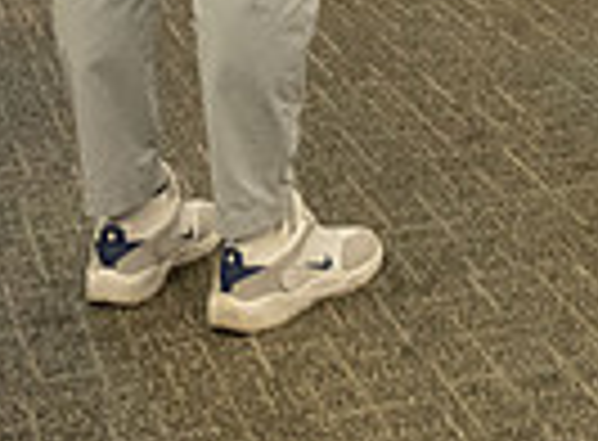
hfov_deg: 14.0
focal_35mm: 137
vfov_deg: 9.8
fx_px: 2352
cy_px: -493
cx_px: 749
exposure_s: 1/160
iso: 2000
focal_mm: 26
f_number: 4
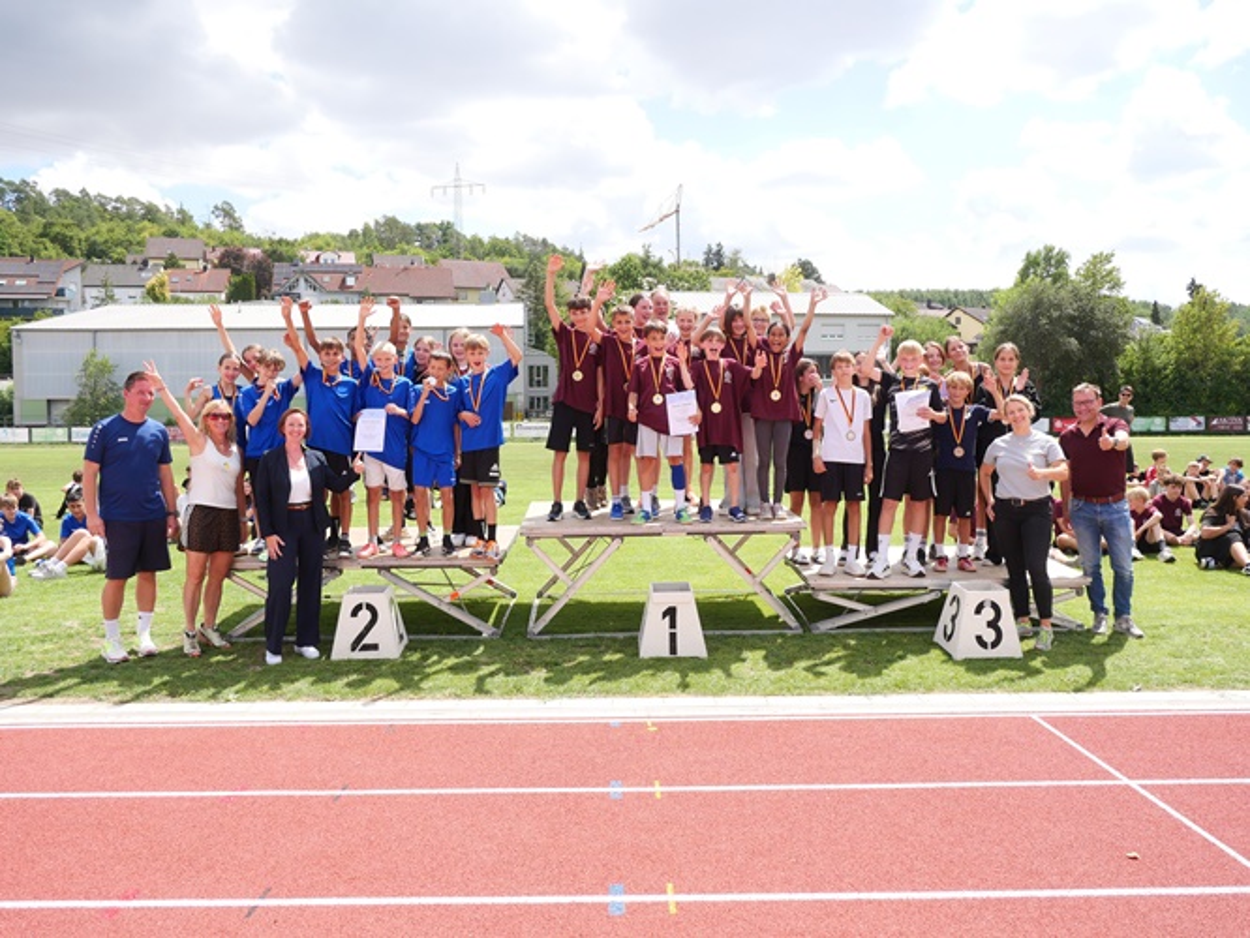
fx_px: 1084
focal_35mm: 30
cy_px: 469
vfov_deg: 46.8
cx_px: 625
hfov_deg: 59.9
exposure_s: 1/320
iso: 200
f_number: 6.3
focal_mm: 15
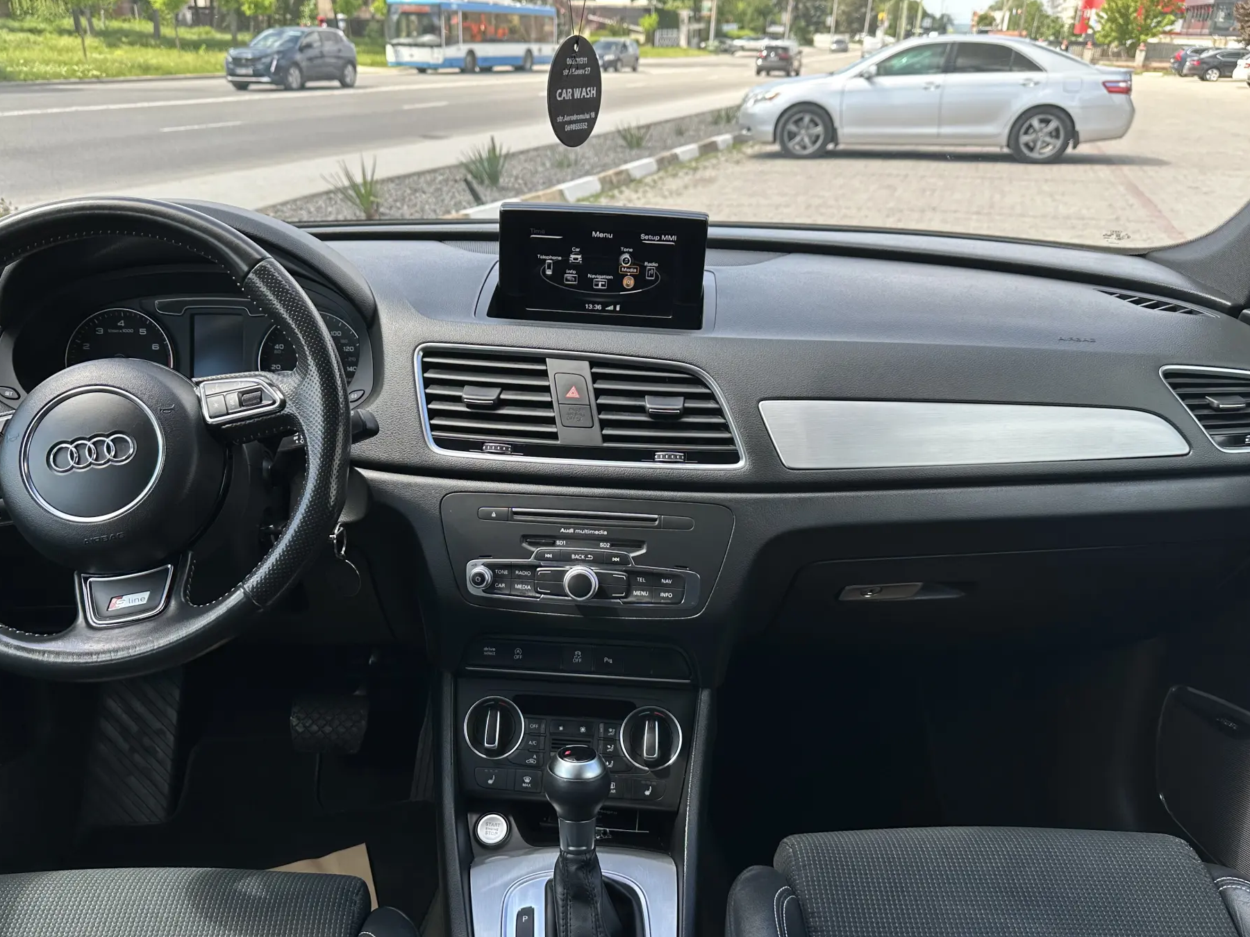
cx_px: 565
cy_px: 491
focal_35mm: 28
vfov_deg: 49.7
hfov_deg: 63.3
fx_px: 1011
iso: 80
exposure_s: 1/464
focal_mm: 6.86
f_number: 1.78
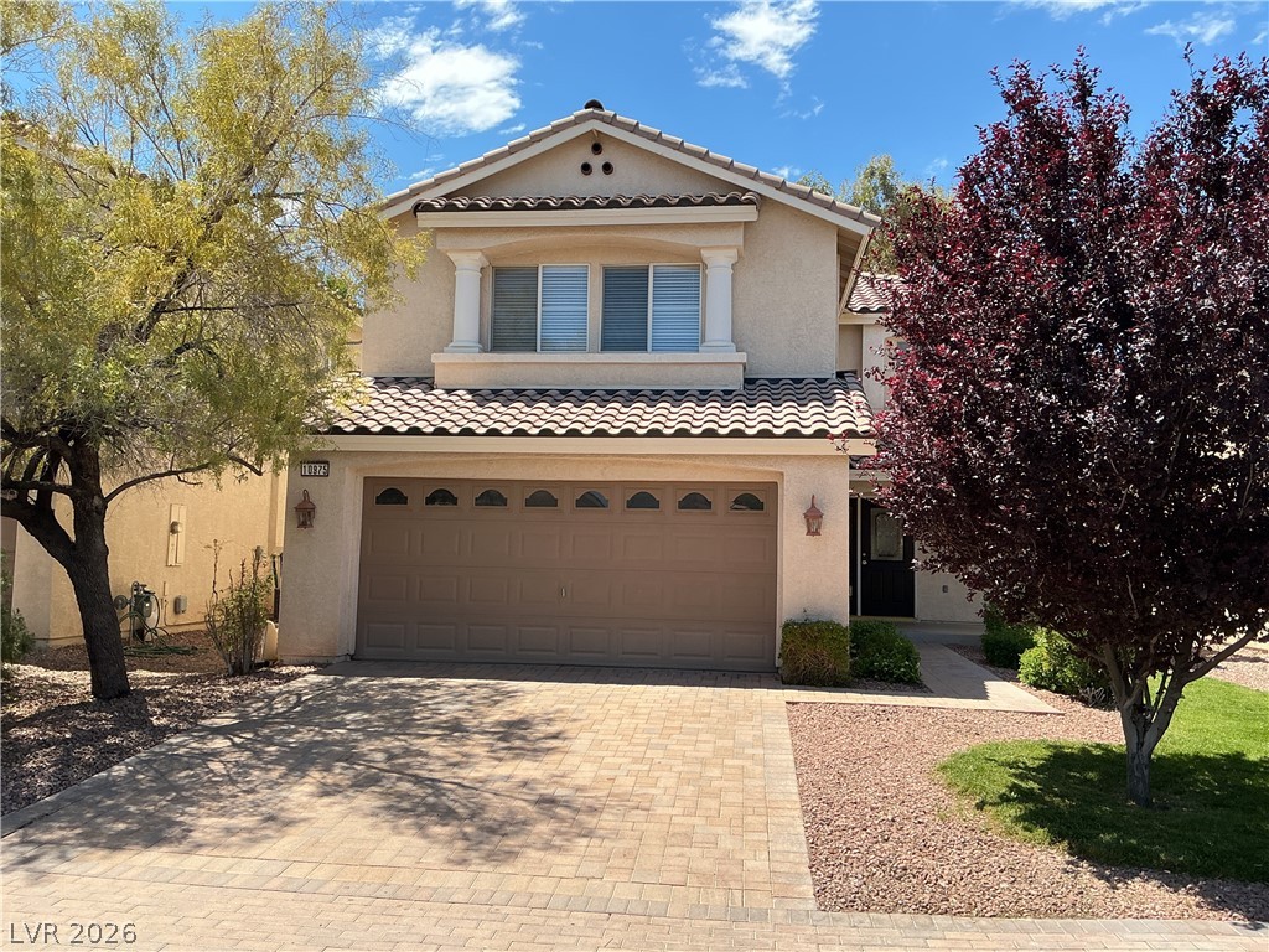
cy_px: 476
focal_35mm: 29
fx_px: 1063
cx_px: 634
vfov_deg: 48.2
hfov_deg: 61.7
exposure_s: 1/1055
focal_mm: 3
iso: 25
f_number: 1.8
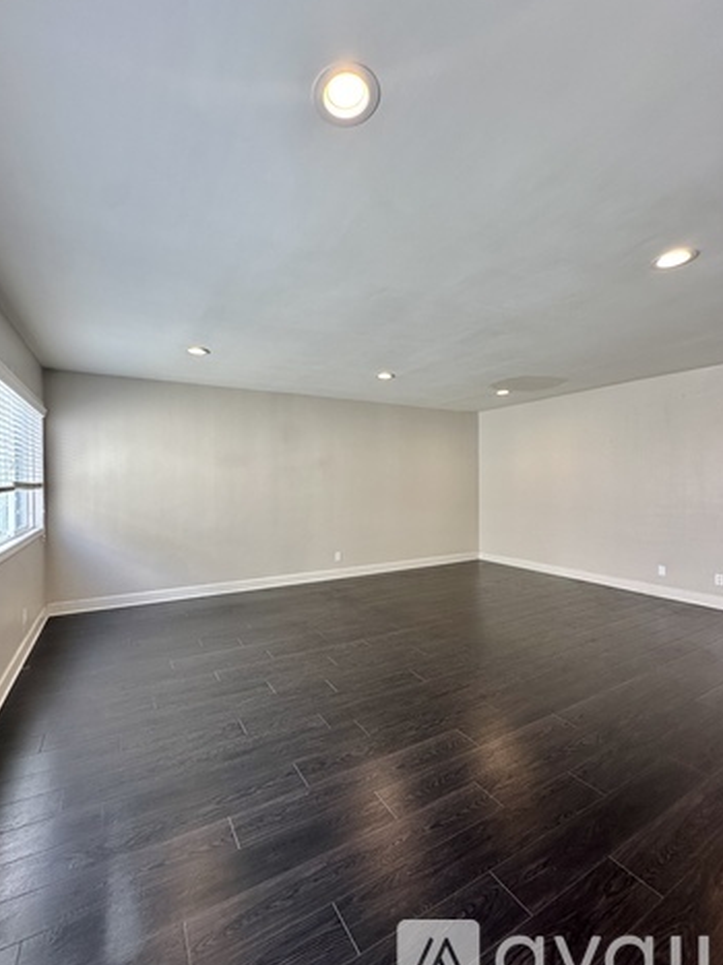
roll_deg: +0.2
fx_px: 418
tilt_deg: +0.3
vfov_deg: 98.2
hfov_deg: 81.7
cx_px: 344
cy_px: 486
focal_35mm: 15
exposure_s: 1/120
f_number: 2.2
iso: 64
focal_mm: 2.22
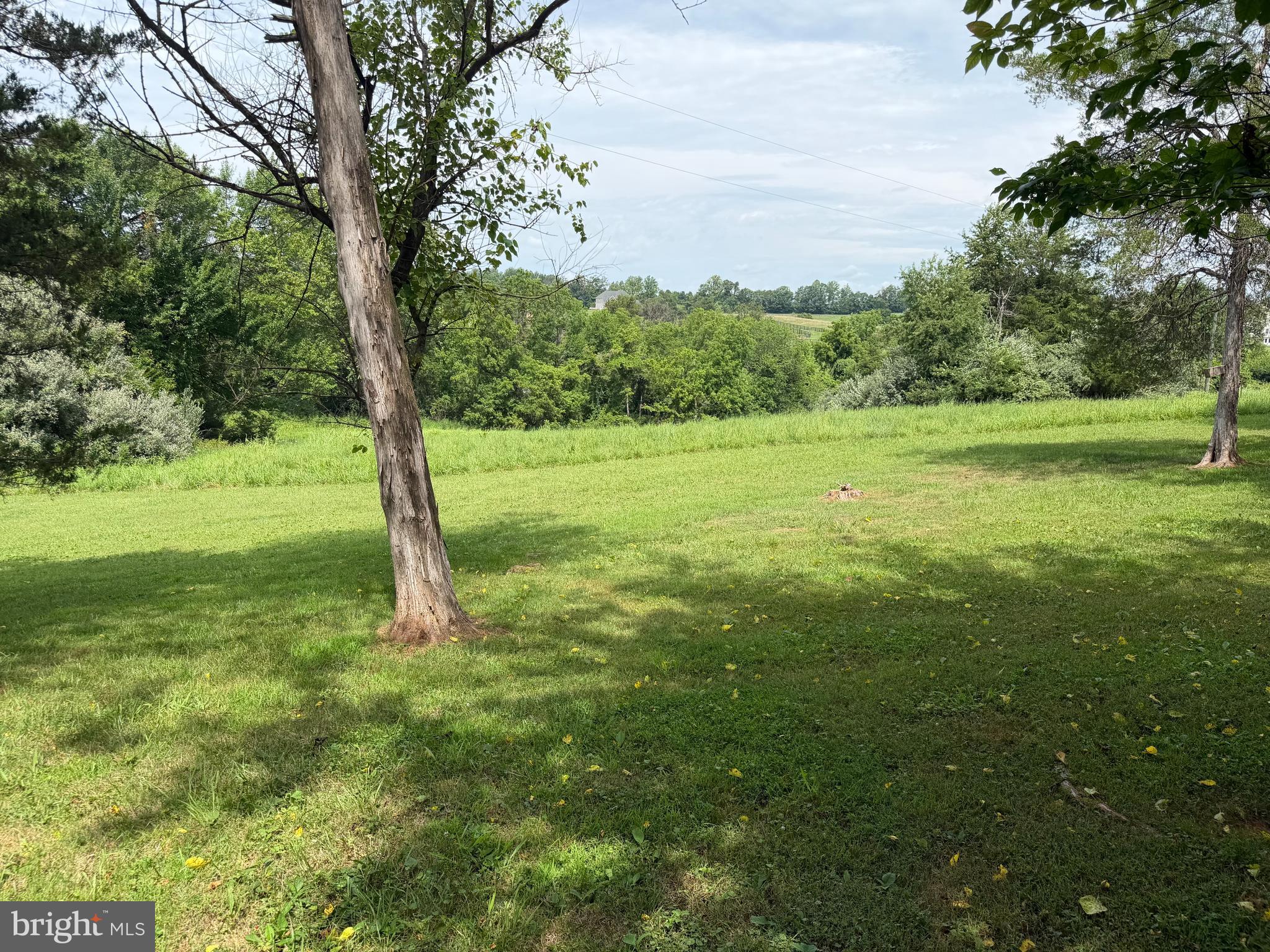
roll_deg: -2.0
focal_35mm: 24
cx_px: 635
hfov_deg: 71.6
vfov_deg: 56.8
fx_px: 881
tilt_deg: -9.9
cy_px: 476
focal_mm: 6.76
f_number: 1.78
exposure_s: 1/2611
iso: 80
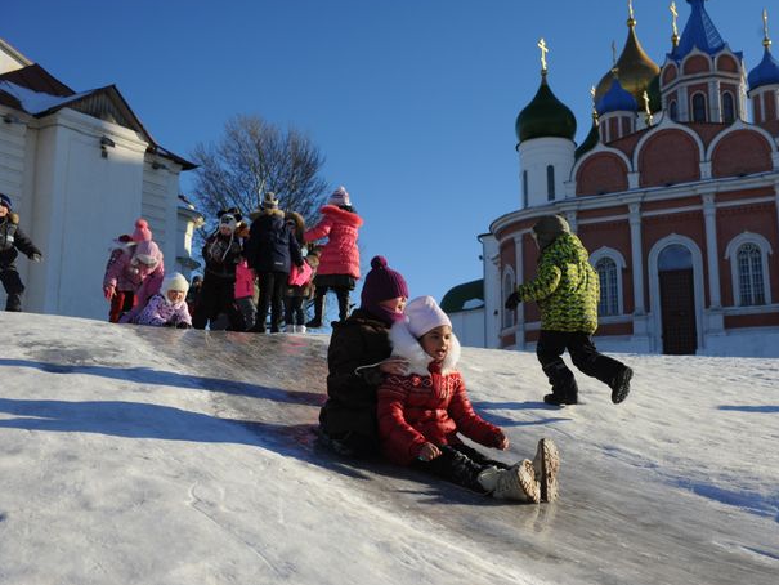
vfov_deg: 36.0
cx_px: 449
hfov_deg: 46.6
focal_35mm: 40
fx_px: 900
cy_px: 286
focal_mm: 36
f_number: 5.6
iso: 500
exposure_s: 1/3200
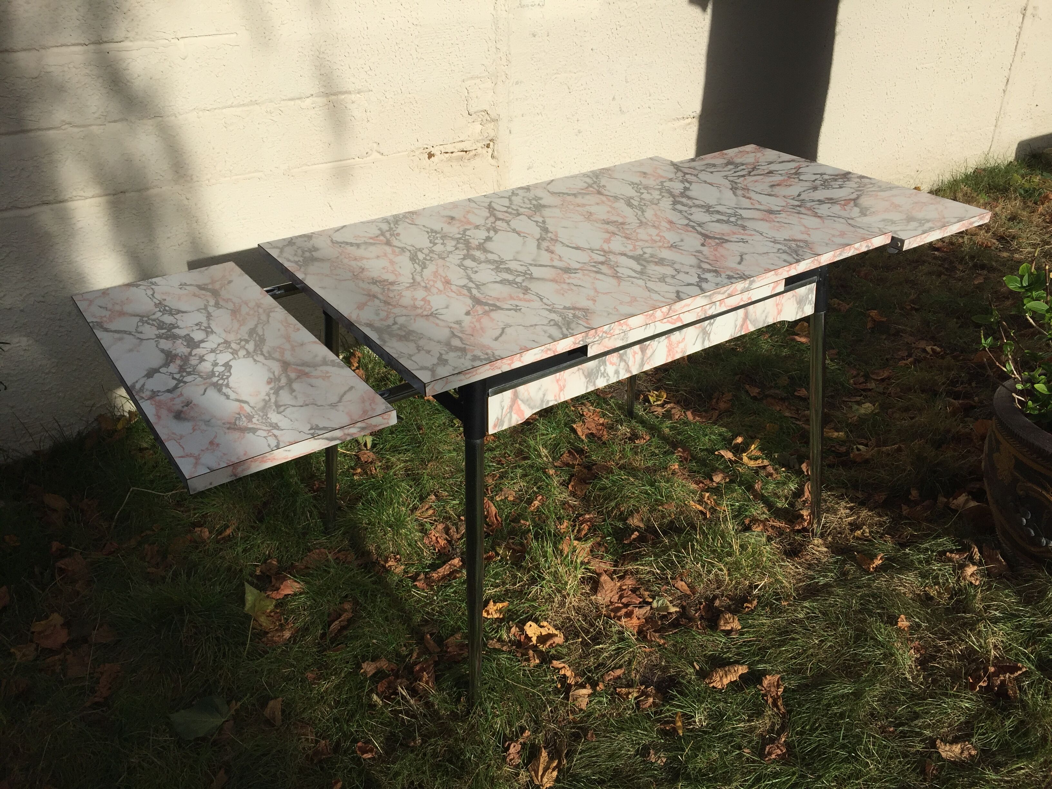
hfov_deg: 61.7
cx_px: 526
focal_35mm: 29
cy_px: 394
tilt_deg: -28.8
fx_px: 881
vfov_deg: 48.2
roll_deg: -0.7
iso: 32
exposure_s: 1/4405
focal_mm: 4.15
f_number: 2.2
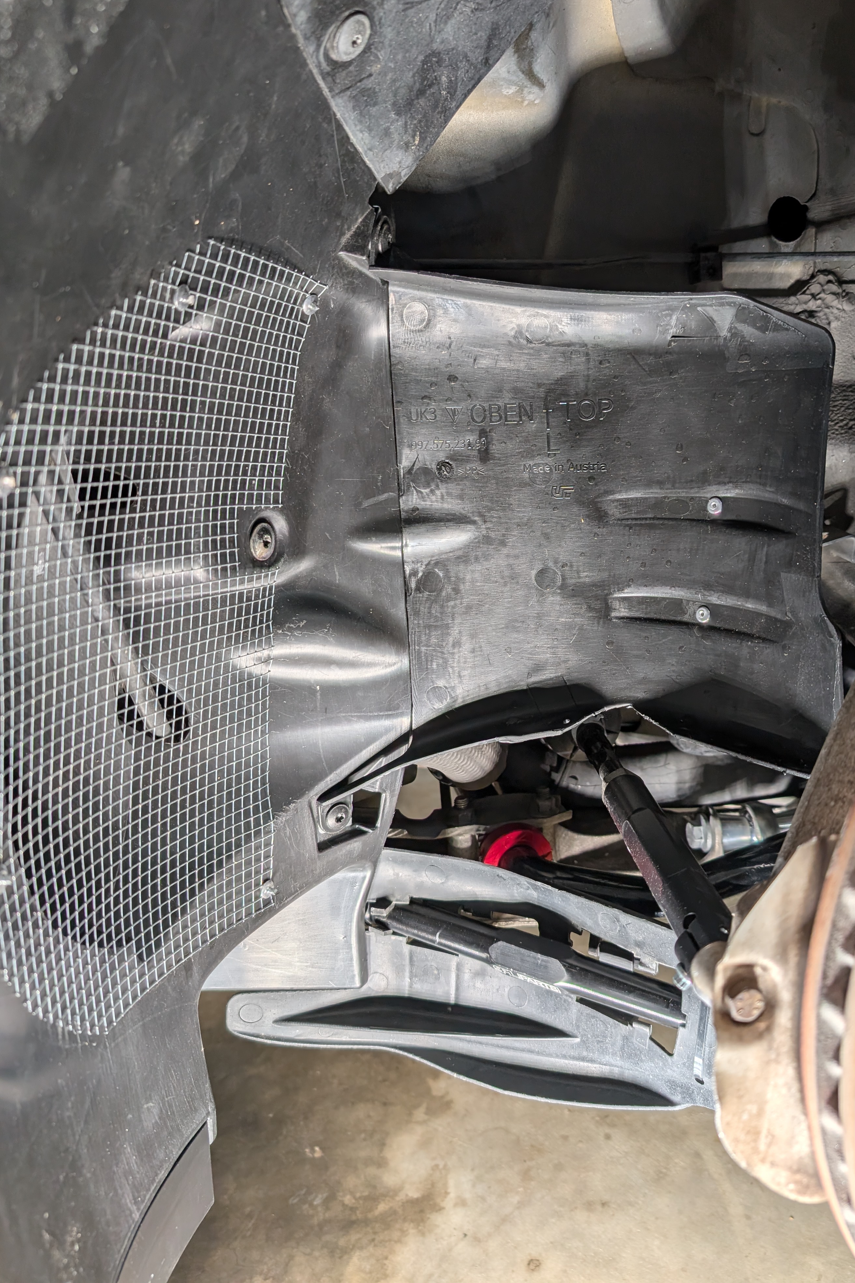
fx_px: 926
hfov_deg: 49.4
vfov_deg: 69.4
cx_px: 496
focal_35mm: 26
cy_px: 617
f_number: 1.68
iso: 19
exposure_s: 1/83.5
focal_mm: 6.9
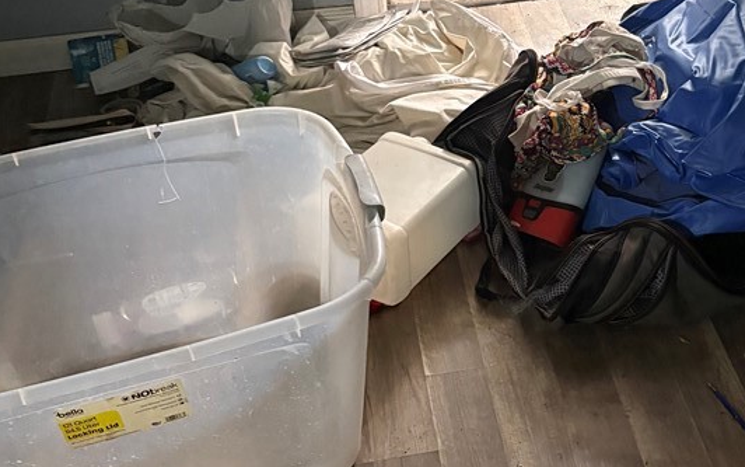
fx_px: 1077
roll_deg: -0.5
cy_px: 212
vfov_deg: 24.4
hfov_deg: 37.7
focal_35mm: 53
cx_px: 501
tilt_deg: -39.9
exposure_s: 1/40
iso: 640
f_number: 1.6
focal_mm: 5.96
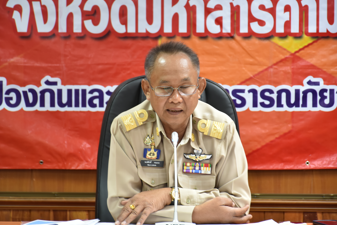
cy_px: 114
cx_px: 169
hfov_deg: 14.1
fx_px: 1362
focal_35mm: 146
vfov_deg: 9.4
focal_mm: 95
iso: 800
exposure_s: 1/15
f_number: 5.3
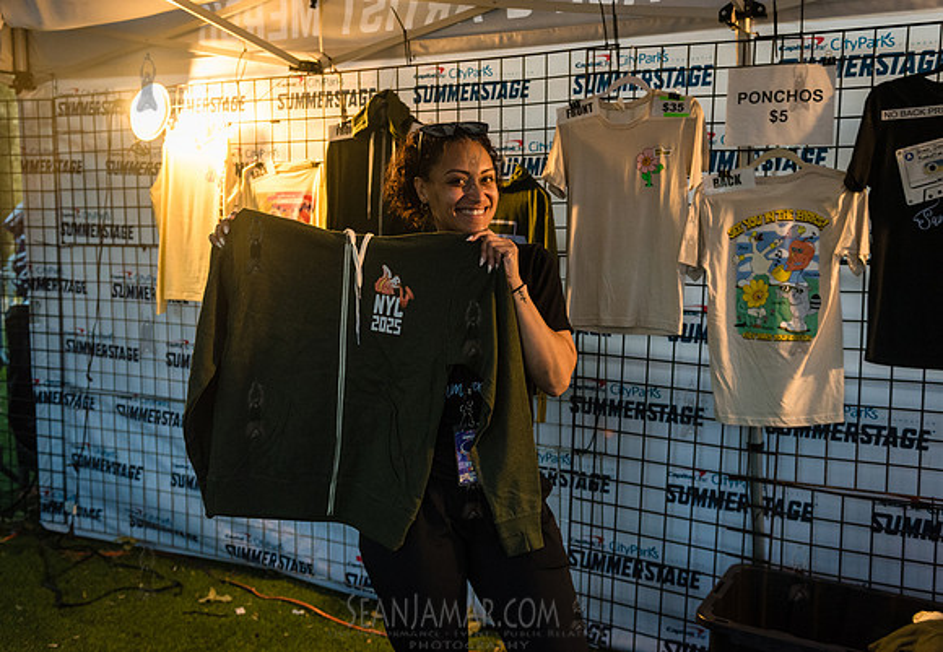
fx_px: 950
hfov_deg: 52.7
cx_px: 428
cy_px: 308
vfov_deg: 37.9
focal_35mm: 36
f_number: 3.2
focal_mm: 32
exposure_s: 1/160
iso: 3200
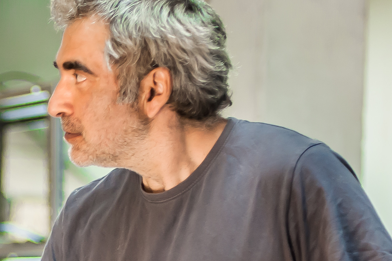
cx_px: -91
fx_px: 1633
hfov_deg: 13.3
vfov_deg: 9.0
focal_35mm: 150
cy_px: 314
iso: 1600
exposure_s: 1/200
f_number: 1.8
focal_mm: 50
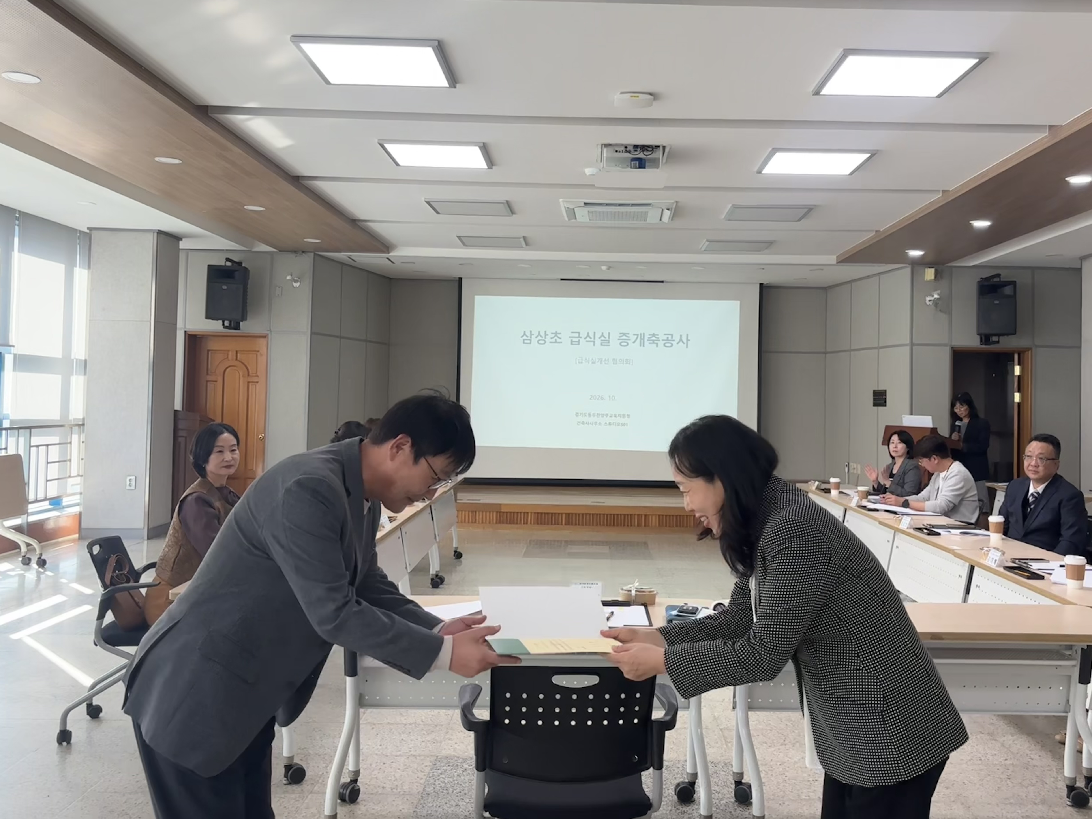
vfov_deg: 46.7
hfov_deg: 59.8
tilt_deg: +1.0
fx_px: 946
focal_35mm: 30
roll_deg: -1.4
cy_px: 369
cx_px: 606
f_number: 1.6
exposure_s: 1/120
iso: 80
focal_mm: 5.96
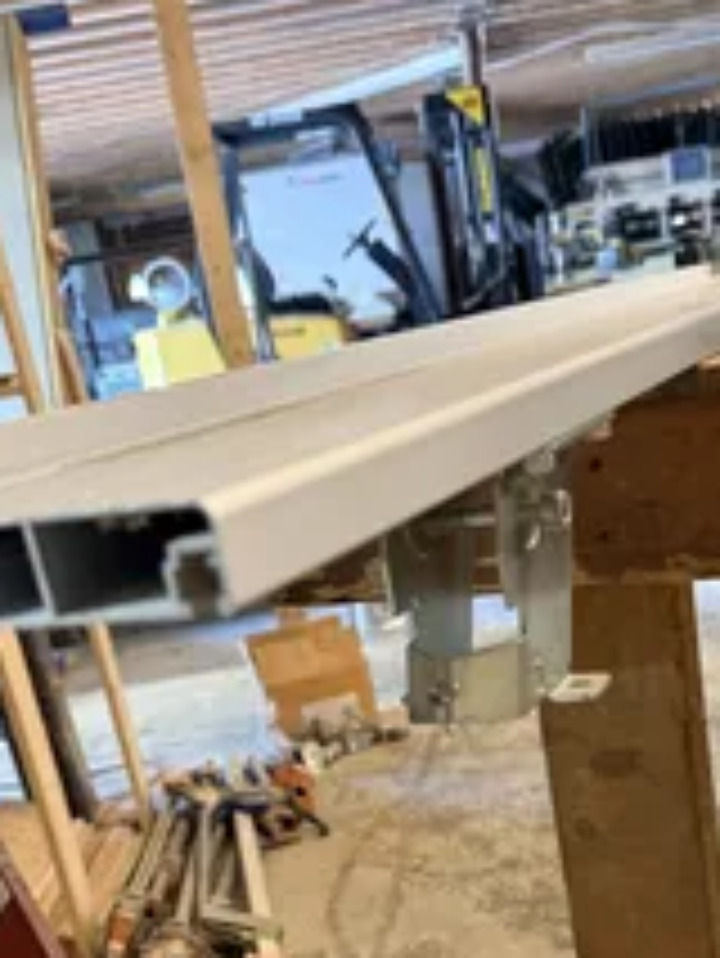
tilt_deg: -18.7
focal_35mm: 45
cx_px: 472
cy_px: 751
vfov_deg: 40.5
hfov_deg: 32.0
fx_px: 1247
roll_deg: +9.8
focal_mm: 6.76
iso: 500
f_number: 1.78
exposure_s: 1/60
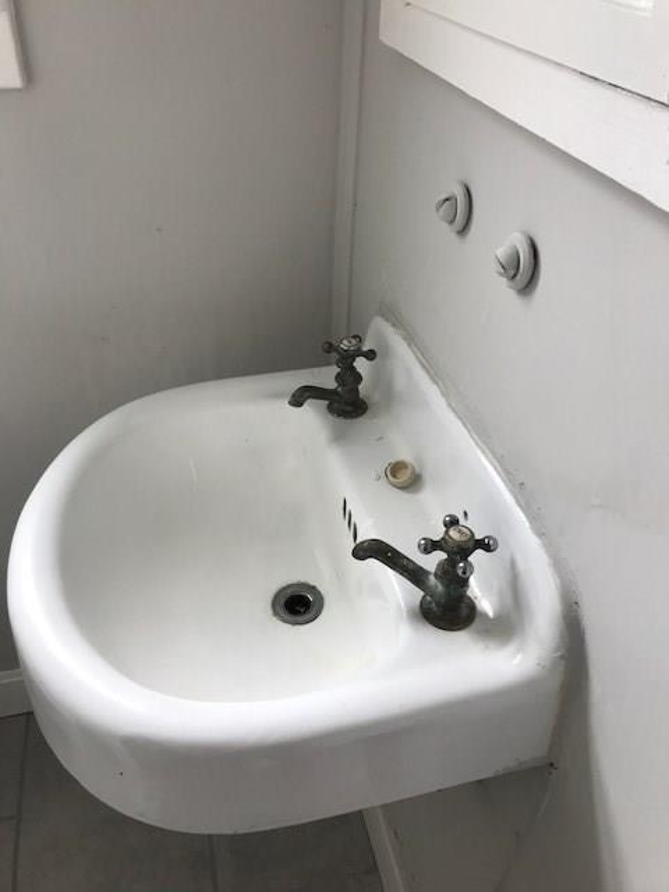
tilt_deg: -37.3
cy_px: 446
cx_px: 334
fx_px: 722
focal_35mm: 28
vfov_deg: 63.4
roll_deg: -0.8
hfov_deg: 49.7
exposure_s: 1/120
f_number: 1.8
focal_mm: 3.99
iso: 32
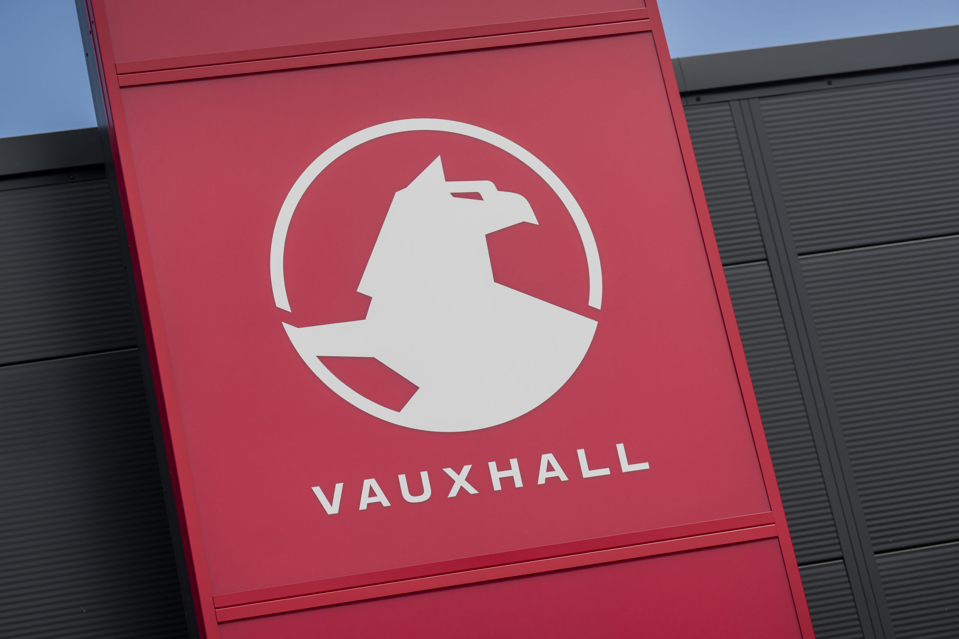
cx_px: 480
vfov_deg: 12.3
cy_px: 320
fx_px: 2957
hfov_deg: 18.4
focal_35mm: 111
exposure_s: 1/1250
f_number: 2.8
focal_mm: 111
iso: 50
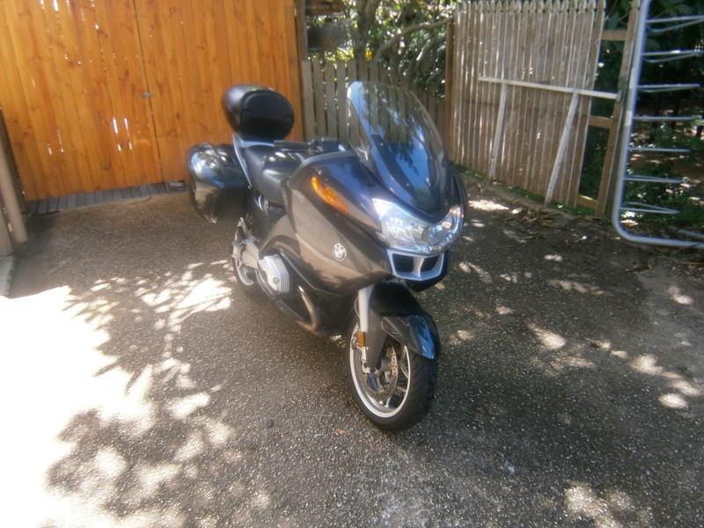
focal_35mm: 26
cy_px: 264
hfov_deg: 67.3
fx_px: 529
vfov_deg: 53.1
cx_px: 352
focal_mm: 4.7
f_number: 2.8
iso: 80
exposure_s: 1/100
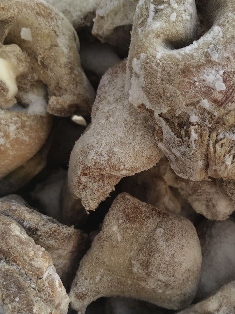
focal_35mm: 39
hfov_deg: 36.6
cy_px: 171
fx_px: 353
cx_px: 151
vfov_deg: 47.8
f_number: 1.88
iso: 85
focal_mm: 5.6
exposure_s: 1/100
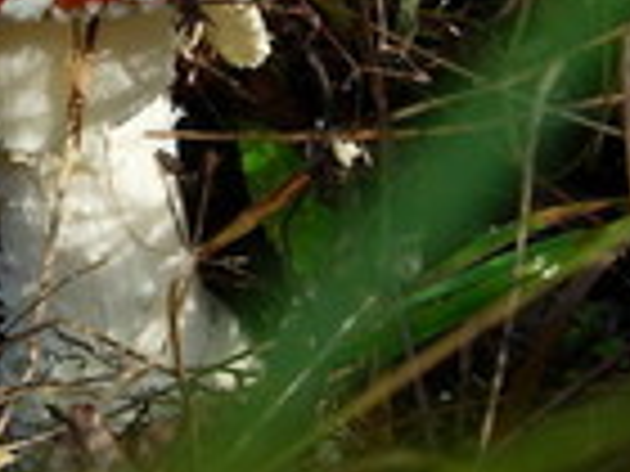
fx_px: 2475
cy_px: 169
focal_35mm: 136
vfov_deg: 10.9
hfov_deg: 14.3
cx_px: 14
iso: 79
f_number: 2.8
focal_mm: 7.8
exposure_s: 1/313
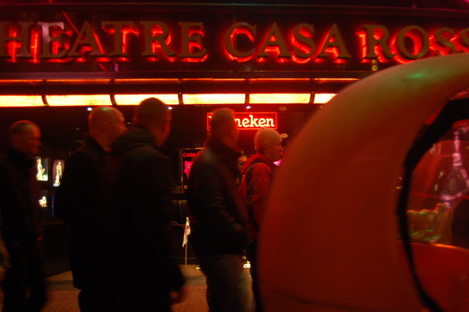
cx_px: 266
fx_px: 456
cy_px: 165
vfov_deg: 37.8
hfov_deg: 54.3
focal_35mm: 35
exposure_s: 1/15
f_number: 3.8
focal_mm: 20
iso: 800
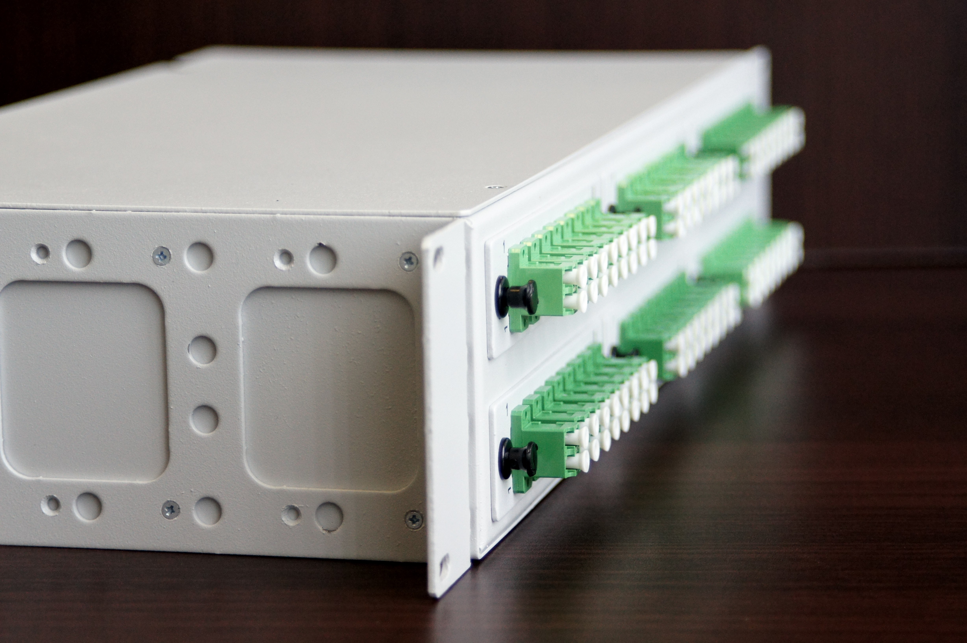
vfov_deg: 10.7
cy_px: 322
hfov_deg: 16.1
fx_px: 3421
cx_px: 484
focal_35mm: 128
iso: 1250
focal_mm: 85
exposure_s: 1/160
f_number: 4.5
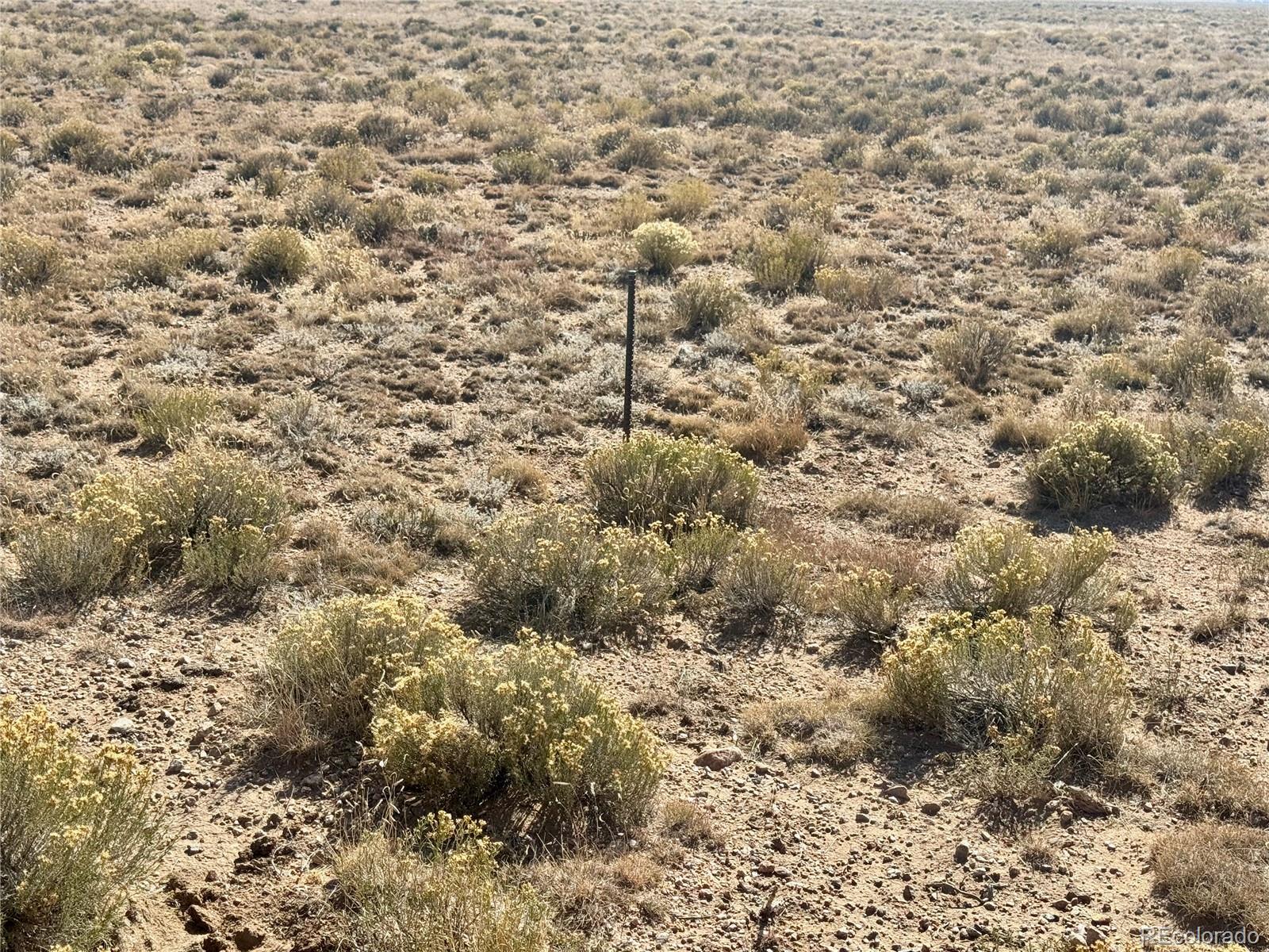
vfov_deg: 30.3
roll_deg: -3.3
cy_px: 476
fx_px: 1760
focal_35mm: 48
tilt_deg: -17.1
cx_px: 634
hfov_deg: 39.7
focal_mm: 6.76
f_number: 1.78
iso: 64
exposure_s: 1/4310
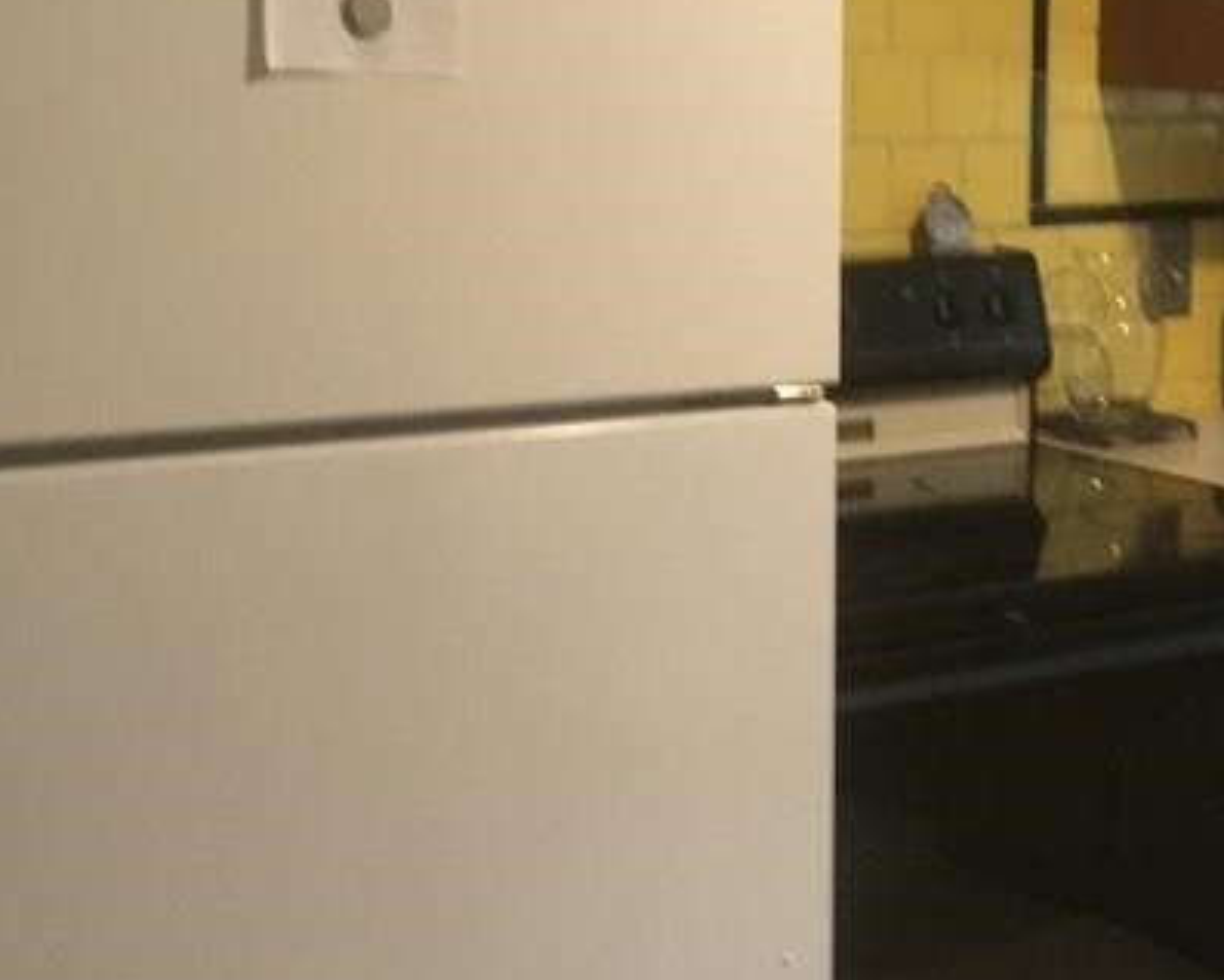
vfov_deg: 21.0
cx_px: 1005
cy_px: 598
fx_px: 2646
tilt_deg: -13.0
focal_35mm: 73
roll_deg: -2.0
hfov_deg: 25.5
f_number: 2.2
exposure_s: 1/20
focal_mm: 4.15
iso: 200
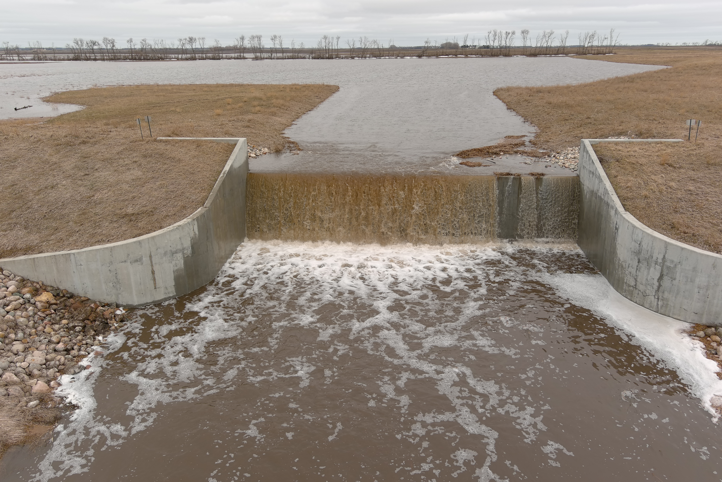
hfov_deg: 63.7
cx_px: 361
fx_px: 582
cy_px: 241
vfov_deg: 45.0
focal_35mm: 29
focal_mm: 10.57
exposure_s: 1/800
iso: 100
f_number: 2.8
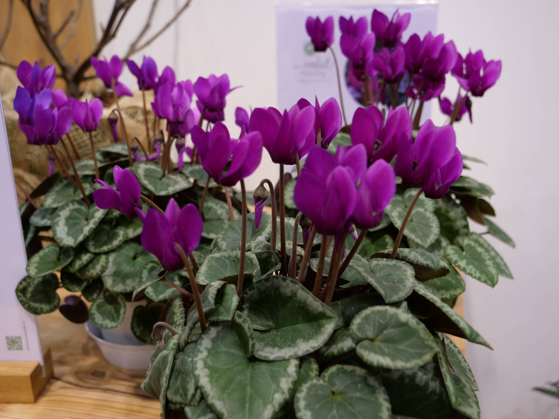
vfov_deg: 39.7
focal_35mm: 36
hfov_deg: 51.4
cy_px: 210
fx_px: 581
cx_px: 280
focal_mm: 18
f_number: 3.2
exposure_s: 1/125
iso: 500
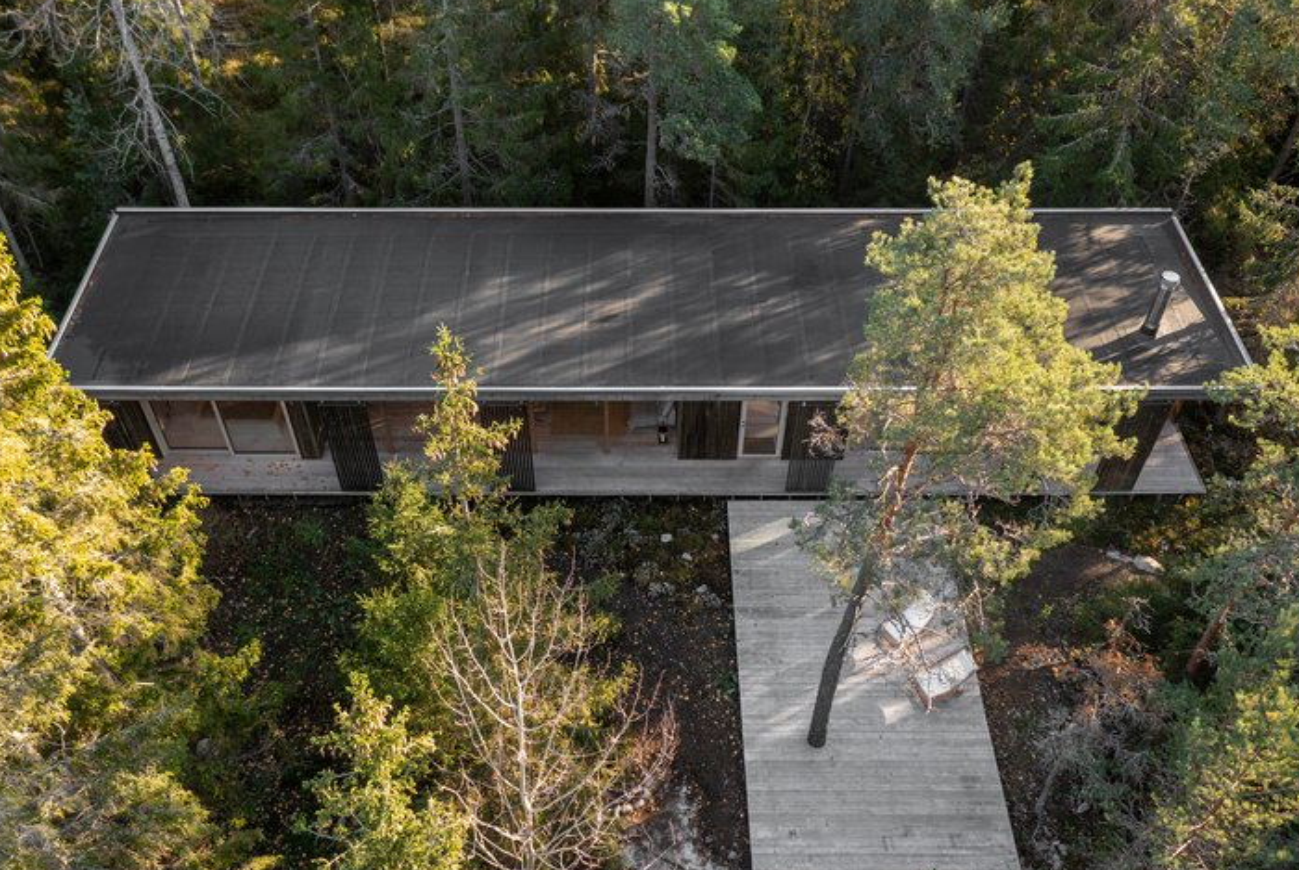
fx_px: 1156
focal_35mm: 32
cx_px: 611
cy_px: 467
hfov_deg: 58.6
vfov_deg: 41.2
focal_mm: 10.26
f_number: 3.5
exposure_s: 1/50
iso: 100
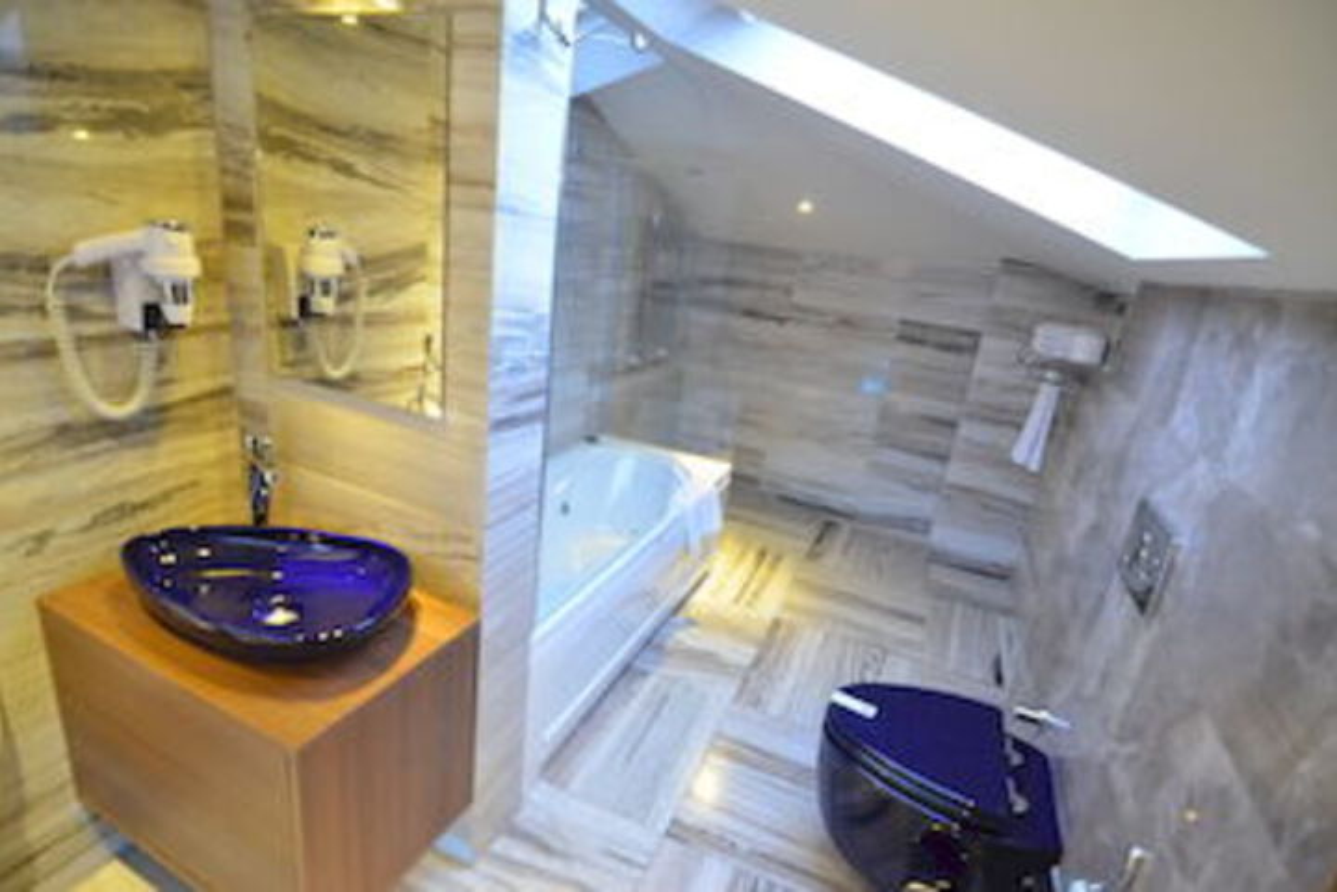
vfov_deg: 72.1
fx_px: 613
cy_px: 446
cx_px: 668
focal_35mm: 16
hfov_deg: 95.0
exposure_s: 1/25
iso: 1600
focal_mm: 11
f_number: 2.8
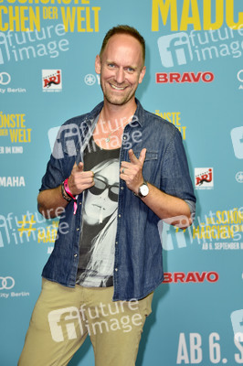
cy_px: 183
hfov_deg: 16.6
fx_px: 832
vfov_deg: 24.8
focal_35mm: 82
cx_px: 122
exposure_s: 1/125
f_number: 5.6
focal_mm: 82
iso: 500
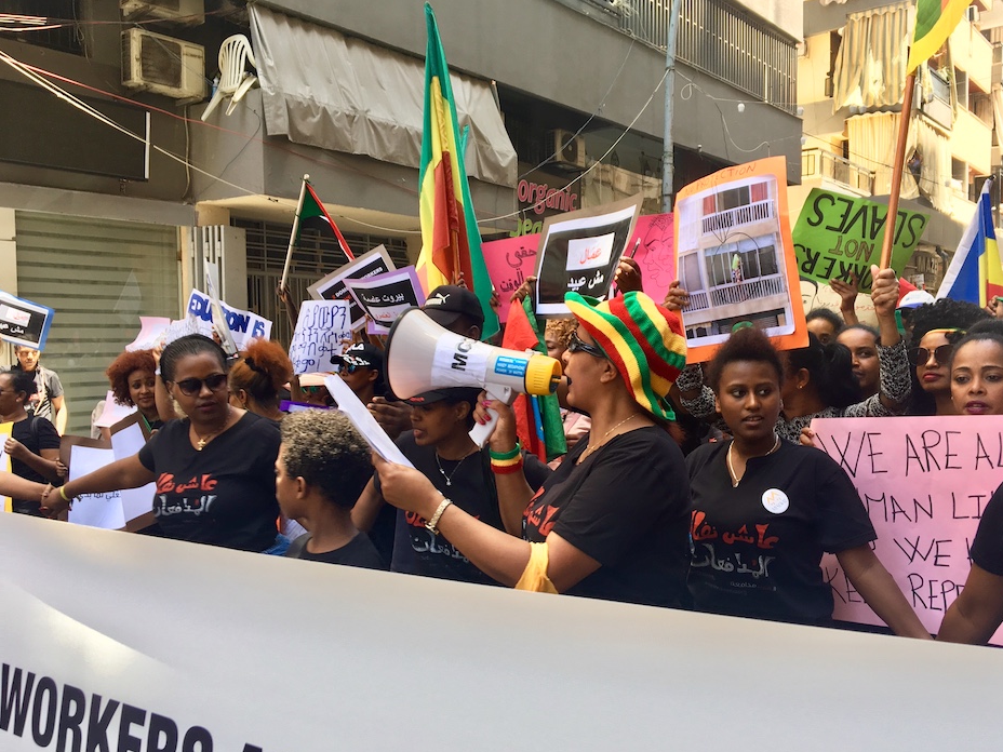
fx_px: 927
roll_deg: +0.5
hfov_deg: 56.7
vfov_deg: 44.1
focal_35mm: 32
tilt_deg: -3.4
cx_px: 549
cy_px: 395
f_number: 2.2
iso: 25
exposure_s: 1/118
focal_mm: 4.15
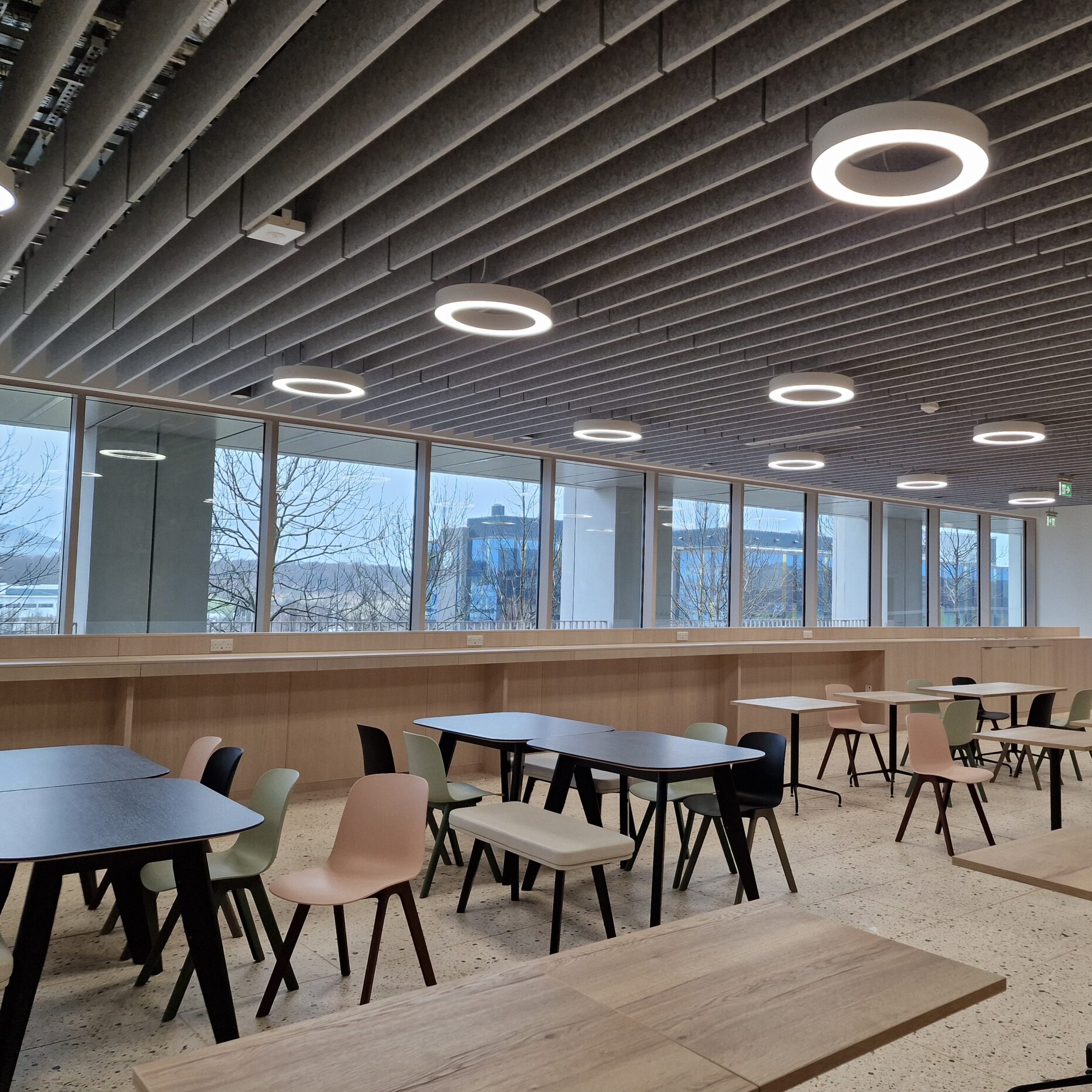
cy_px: 554
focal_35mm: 28
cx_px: 742
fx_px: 999
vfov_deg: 57.3
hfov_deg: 55.9
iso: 125
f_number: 1.8
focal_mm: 6.4
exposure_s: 1/180
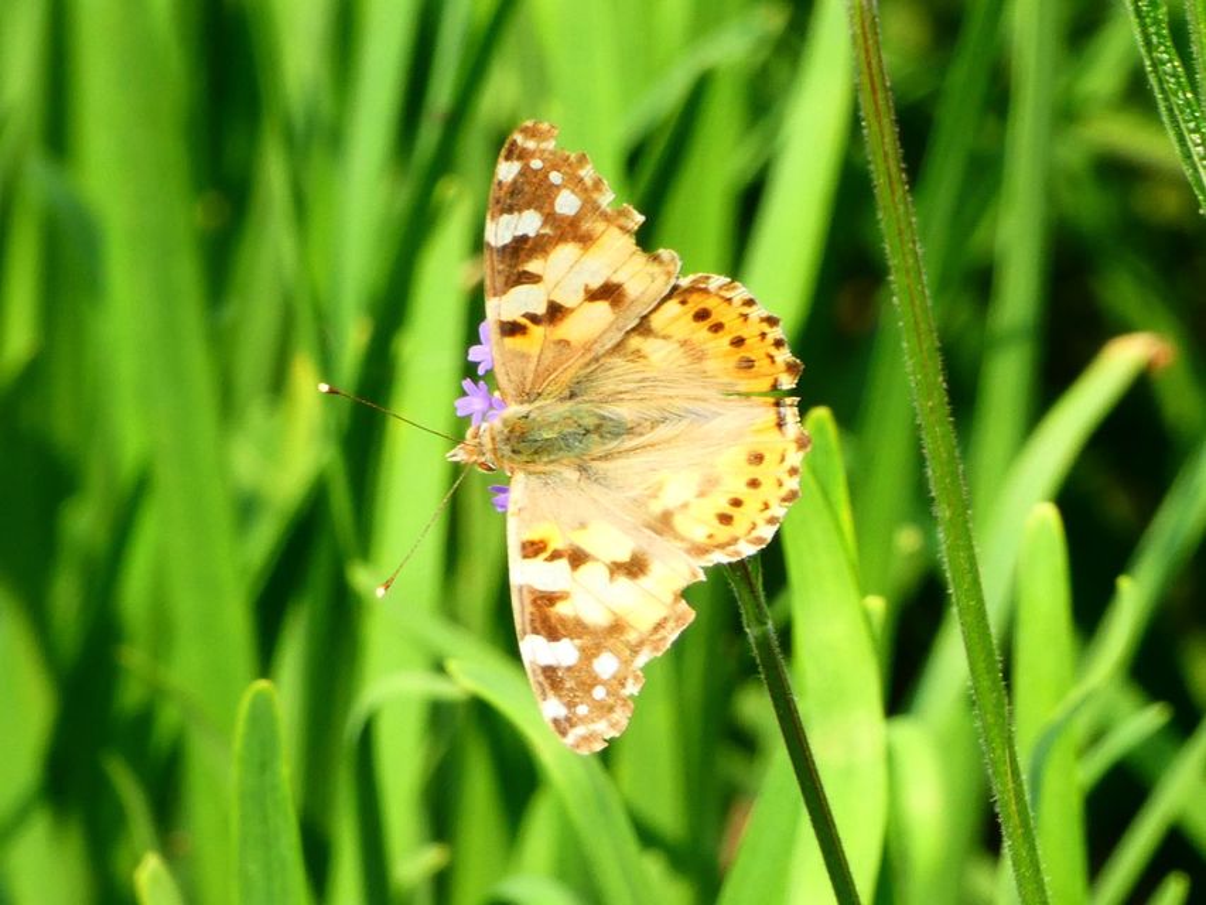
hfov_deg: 5.5
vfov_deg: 4.1
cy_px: 452
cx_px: 603
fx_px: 12614
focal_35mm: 362
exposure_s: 1/80
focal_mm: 64.9
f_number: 5.6
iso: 125
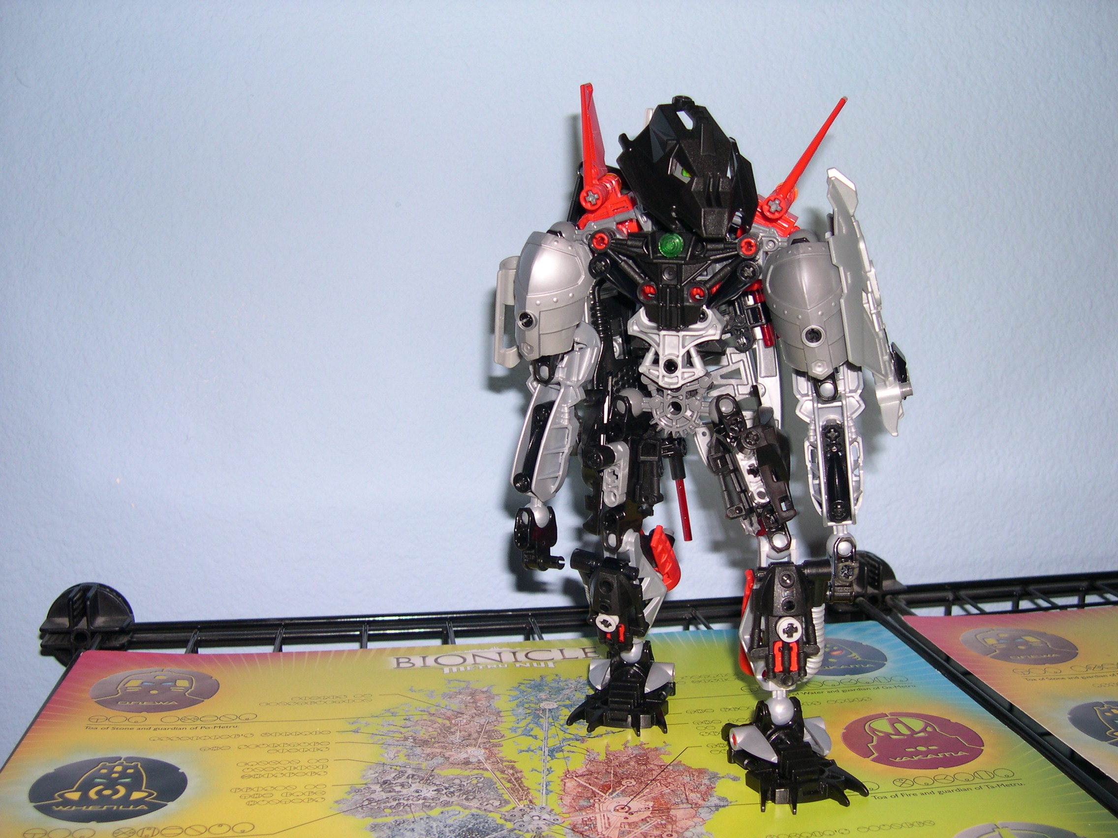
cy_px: 419
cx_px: 559
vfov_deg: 37.7
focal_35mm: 38
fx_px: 1227
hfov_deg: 49.0
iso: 100
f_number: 2.8
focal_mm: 8
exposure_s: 1/60
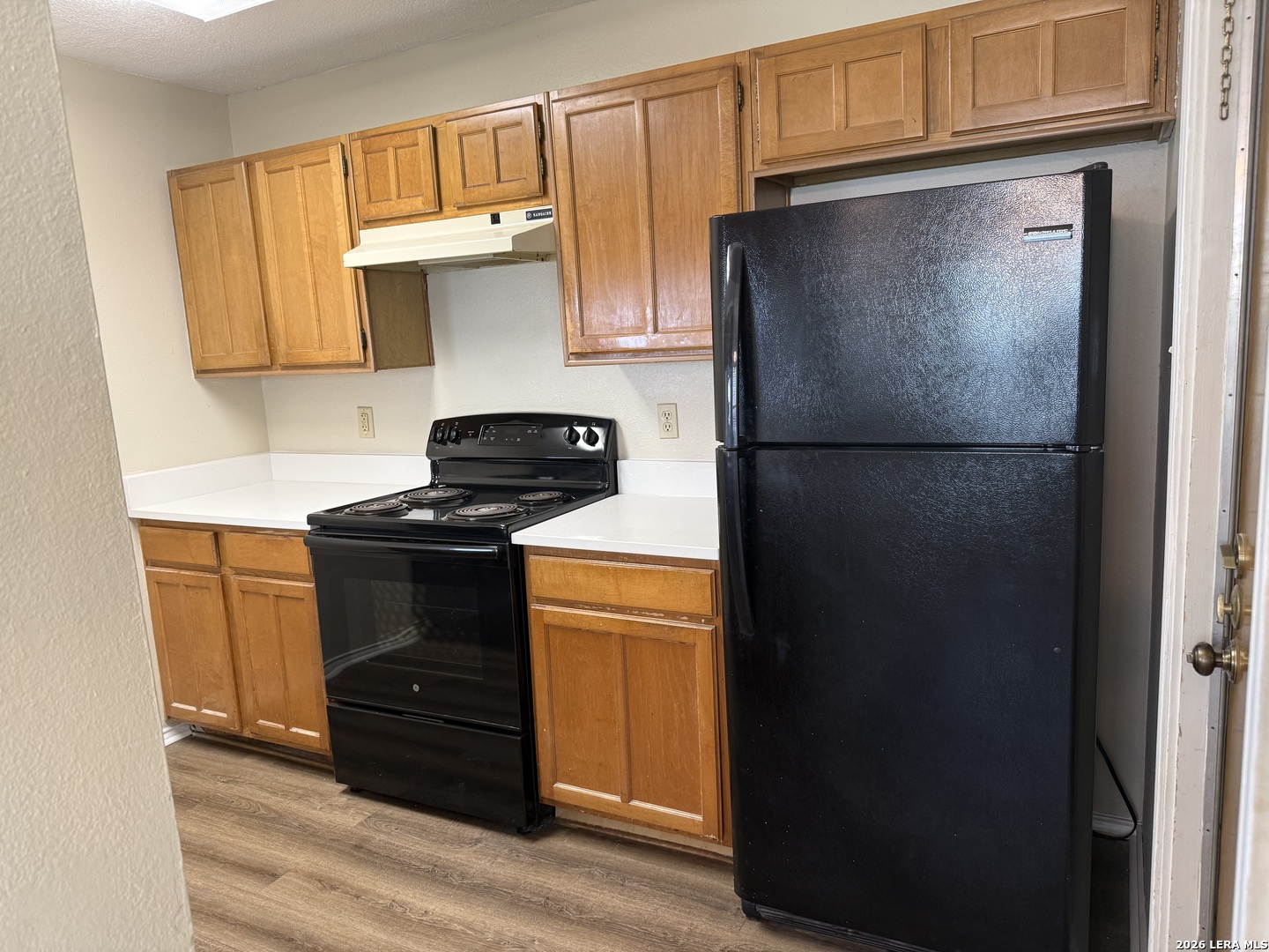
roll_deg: +2.7
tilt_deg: -9.3
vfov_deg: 56.8
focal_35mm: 24
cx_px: 634
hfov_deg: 71.6
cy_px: 476
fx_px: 880
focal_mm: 6.76
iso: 160
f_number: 1.78
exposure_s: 1/60
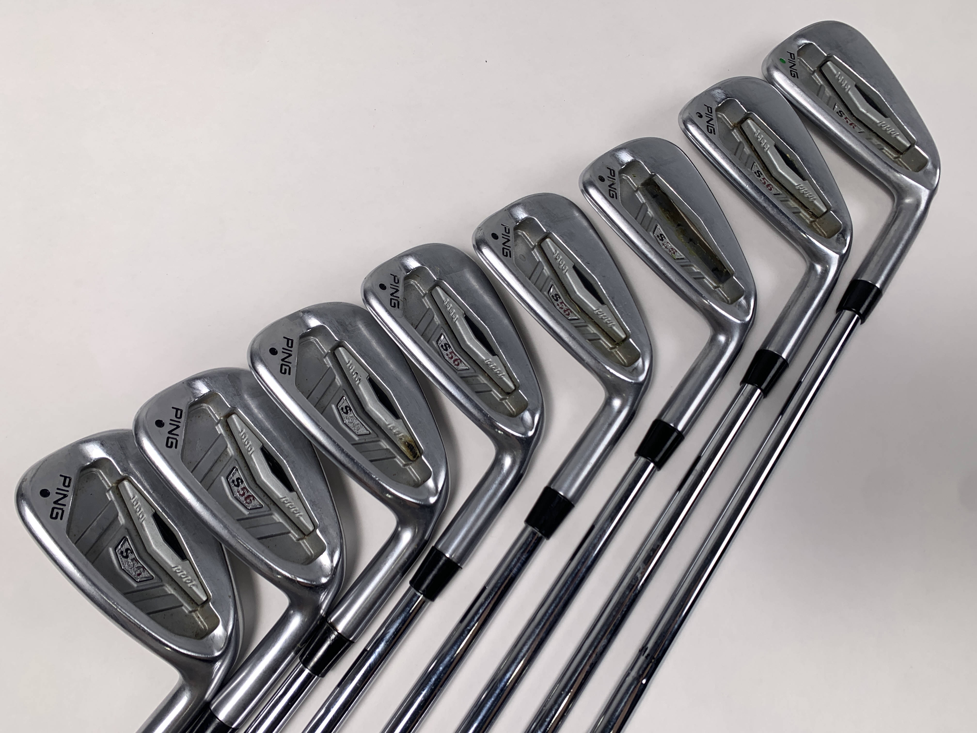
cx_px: 488
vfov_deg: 53.1
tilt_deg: -74.6
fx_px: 734
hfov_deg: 67.3
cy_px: 366
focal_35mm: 26
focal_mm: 4.25
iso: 25
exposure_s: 1/230
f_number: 1.8
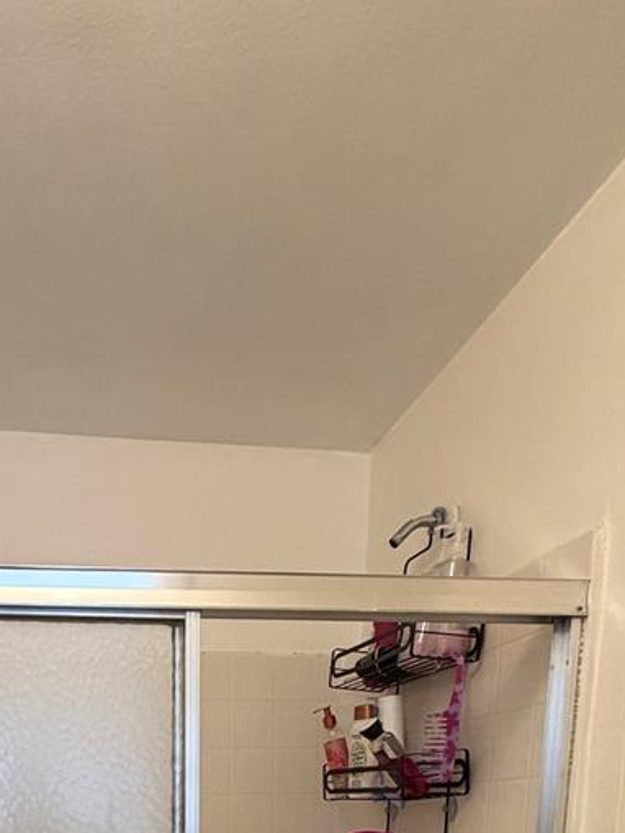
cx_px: 136
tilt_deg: -9.0
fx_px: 794
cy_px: 956
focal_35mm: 33
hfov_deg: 41.3
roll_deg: +0.5
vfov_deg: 41.5
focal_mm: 2.22
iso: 400
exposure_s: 1/60
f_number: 2.2
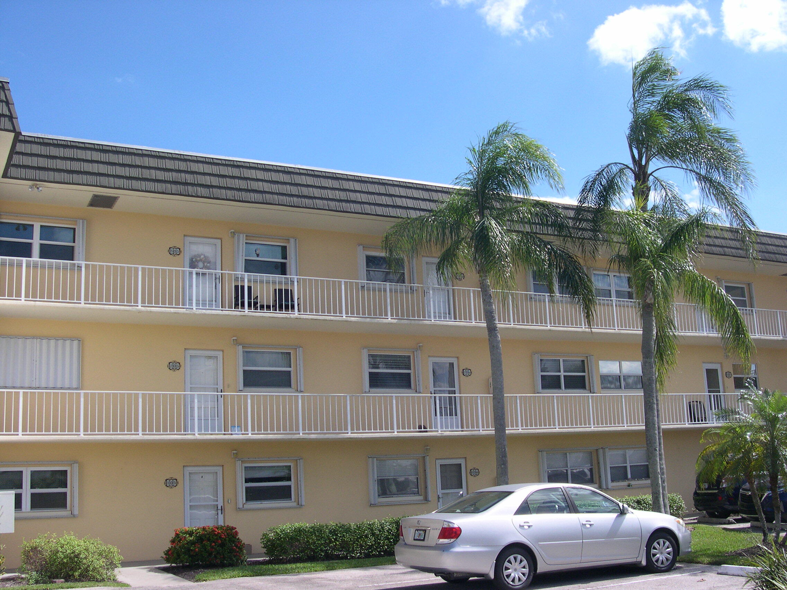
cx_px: 394
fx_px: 864
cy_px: 295
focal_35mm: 38
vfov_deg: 37.7
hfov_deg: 49.0
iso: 100
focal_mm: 8
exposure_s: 1/209
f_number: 7.6
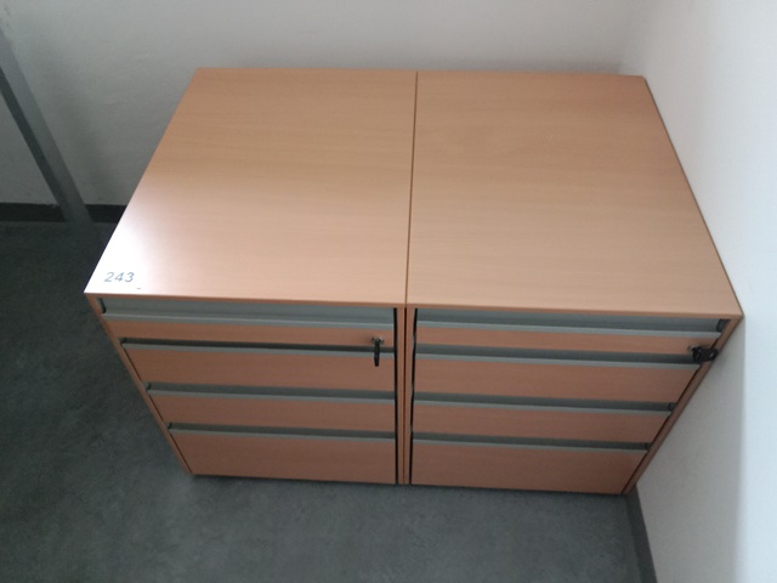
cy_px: 292
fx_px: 606
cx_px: 388
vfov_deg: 51.4
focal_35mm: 27
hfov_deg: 65.3
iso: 1553
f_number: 2.2
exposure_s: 1/16.7
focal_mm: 3.65
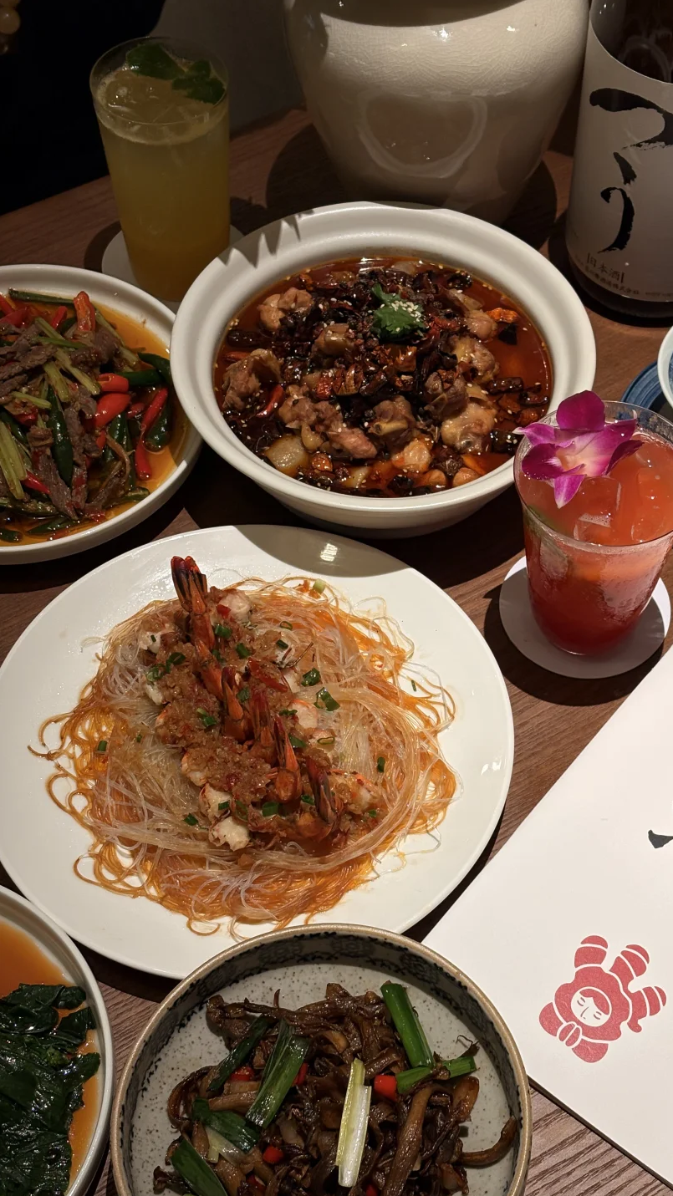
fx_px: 1808
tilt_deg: -53.3
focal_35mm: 57
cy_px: 598
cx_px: 450
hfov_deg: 21.0
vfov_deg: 36.6
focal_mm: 5.96
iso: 50
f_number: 1.6
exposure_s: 1/62
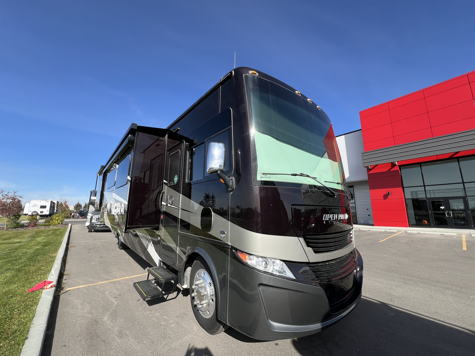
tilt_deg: +9.3
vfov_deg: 89.9
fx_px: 178
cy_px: 178
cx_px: 238
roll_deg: +0.1
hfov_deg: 106.2
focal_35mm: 13
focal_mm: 1.57
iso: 32
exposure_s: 1/867
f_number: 1.8
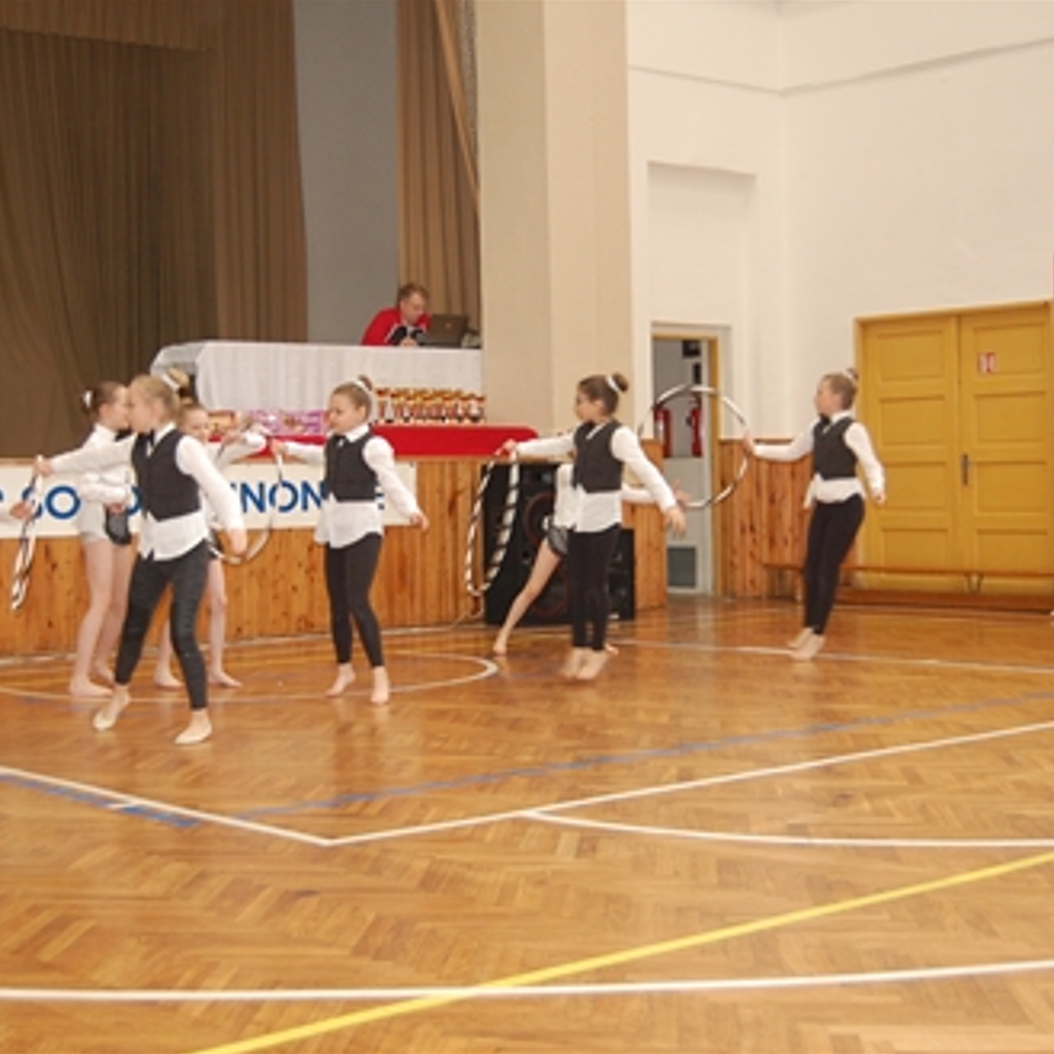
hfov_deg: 29.5
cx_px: 468
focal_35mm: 58
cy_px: 525
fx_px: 1998
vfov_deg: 29.6
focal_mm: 30
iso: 800
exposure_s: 1/60
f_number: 4.2
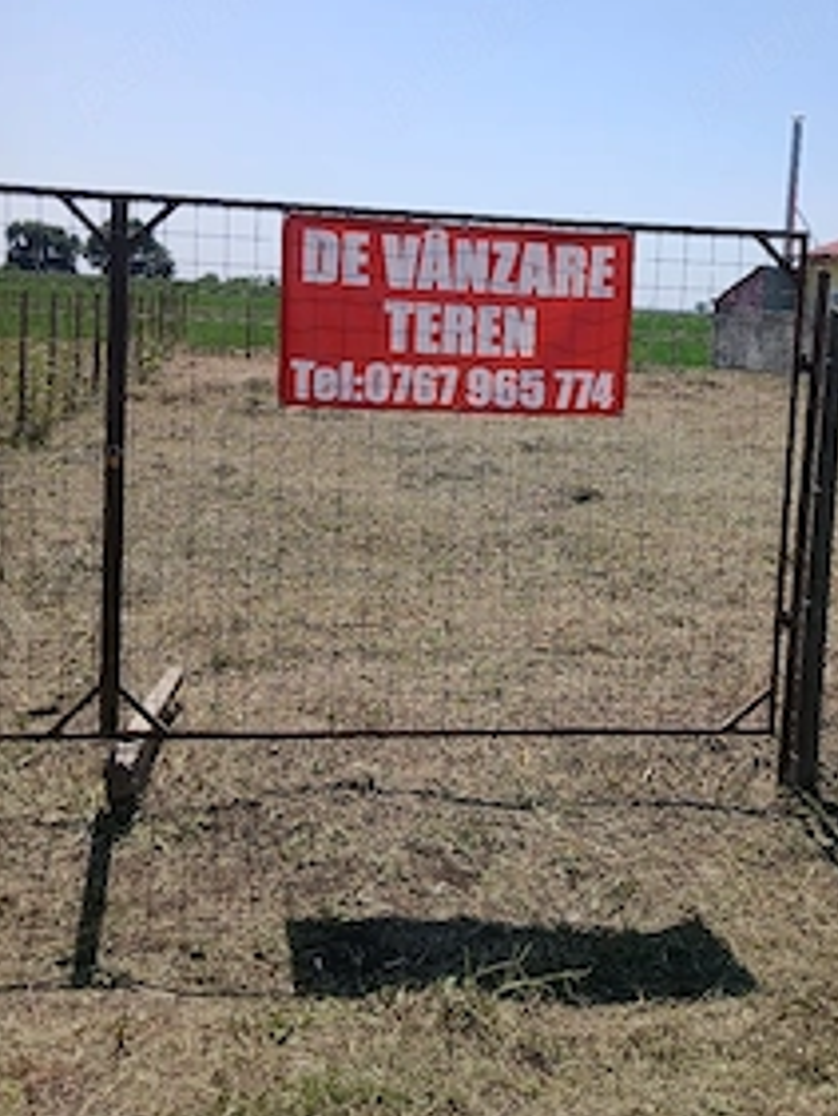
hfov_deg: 38.1
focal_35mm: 37
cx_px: 584
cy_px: 377
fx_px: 1193
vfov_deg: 49.3
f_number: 1.8
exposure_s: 1/1000
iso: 20
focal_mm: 3.98
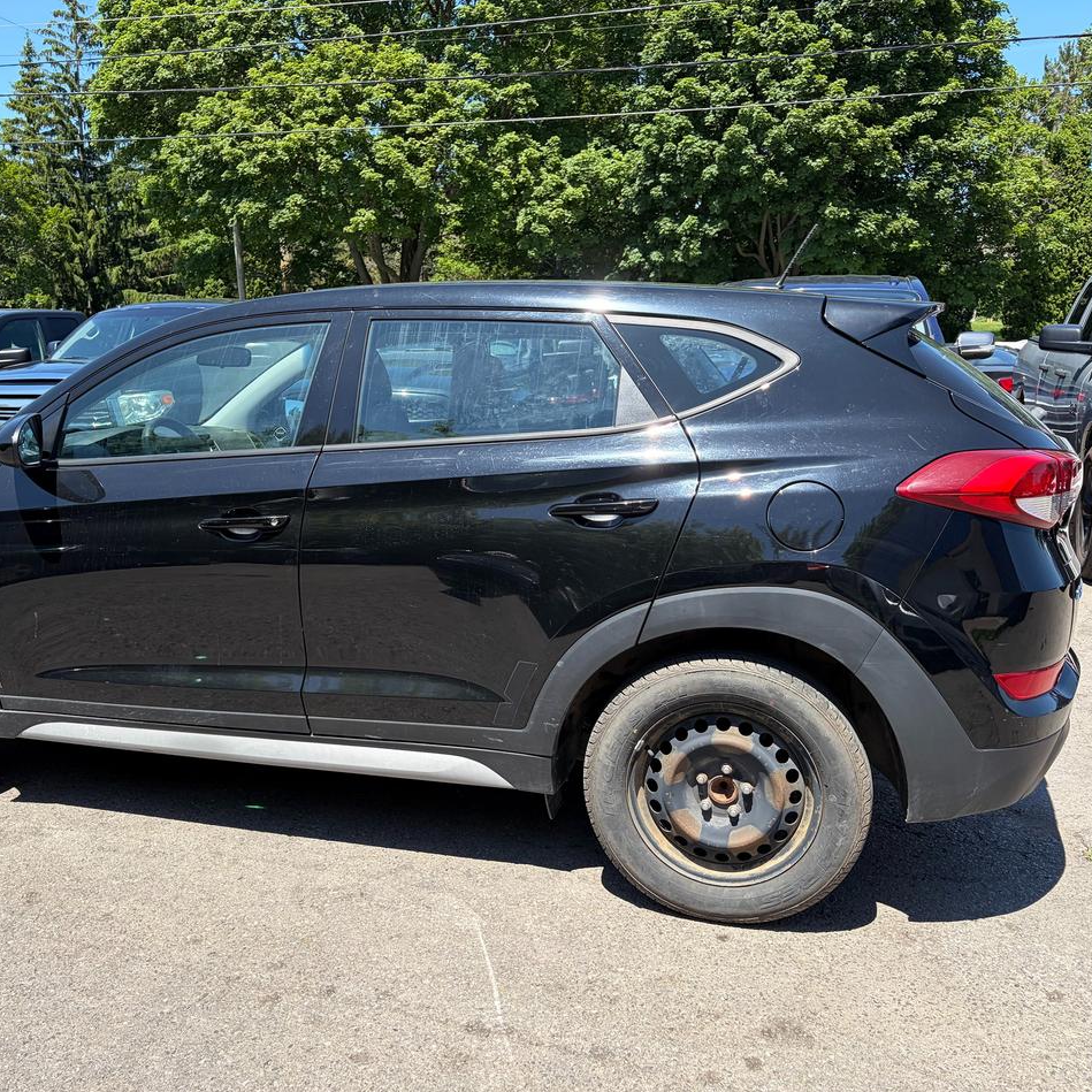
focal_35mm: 31
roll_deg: +0.6
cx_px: 420
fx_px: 1106
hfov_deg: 52.1
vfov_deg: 52.5
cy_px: 551
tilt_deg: -9.9
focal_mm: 5.96
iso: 50
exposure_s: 1/1311
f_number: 1.6
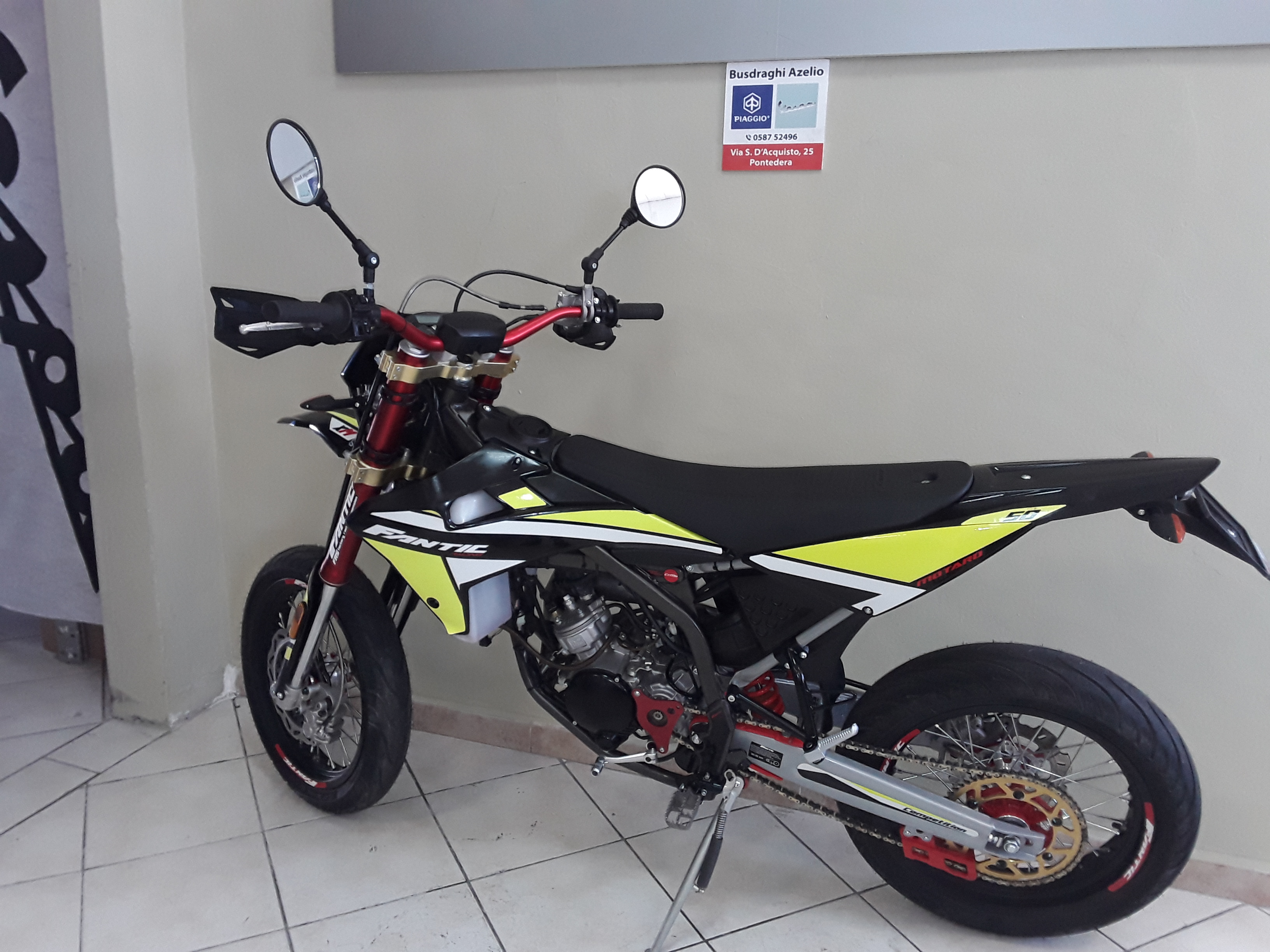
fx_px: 991
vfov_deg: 51.4
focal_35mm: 27
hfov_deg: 65.3
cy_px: 476
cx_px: 635
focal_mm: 2.91
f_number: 1.9
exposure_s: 1/33
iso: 100
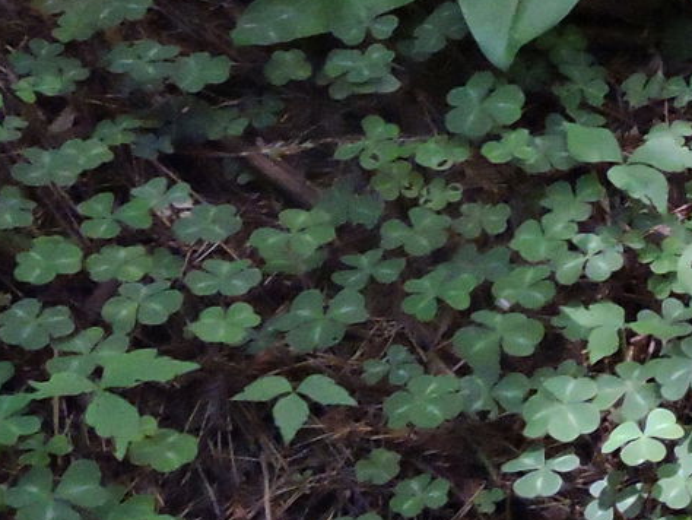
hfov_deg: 11.4
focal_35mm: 162
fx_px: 3240
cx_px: 1222
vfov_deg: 9.1
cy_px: -32
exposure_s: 1/125
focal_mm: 7.2
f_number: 3.8
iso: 1600
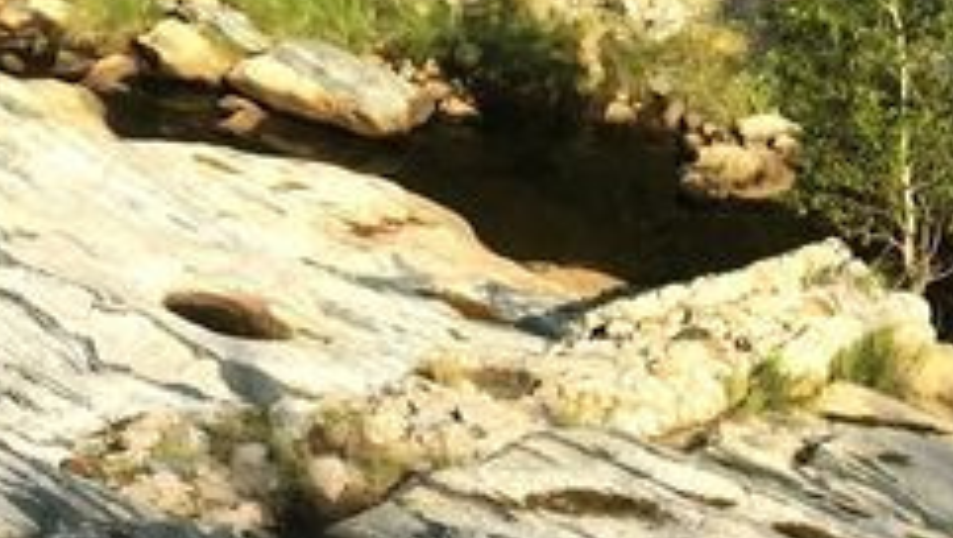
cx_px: -356
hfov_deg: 15.4
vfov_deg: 9.2
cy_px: -36
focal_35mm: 131
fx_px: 3313
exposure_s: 1/1350
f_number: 2.2
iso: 25
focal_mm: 4.15
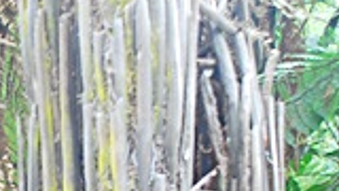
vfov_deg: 4.8
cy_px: 308
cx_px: -142
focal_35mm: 252
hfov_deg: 8.4
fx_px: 2265
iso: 400
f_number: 5.6
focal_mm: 32
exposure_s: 1/60
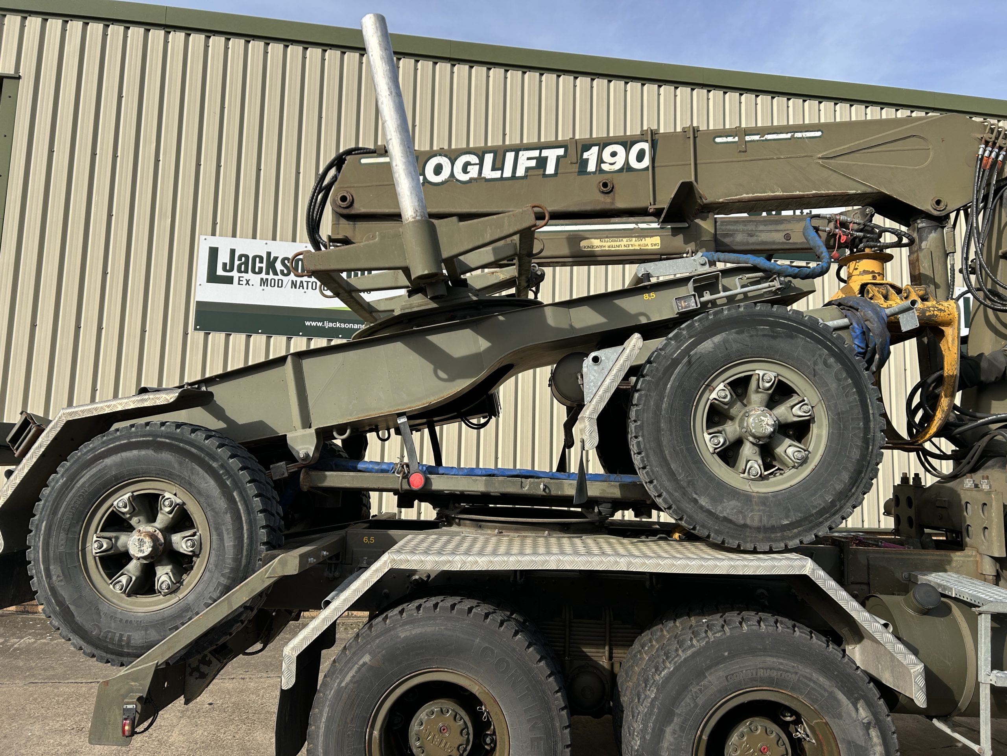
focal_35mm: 26
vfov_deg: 53.1
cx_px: 504
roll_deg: -2.5
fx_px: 756
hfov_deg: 67.3
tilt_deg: +9.2
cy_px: 378
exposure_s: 1/3077
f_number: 1.5
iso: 50
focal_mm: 5.7
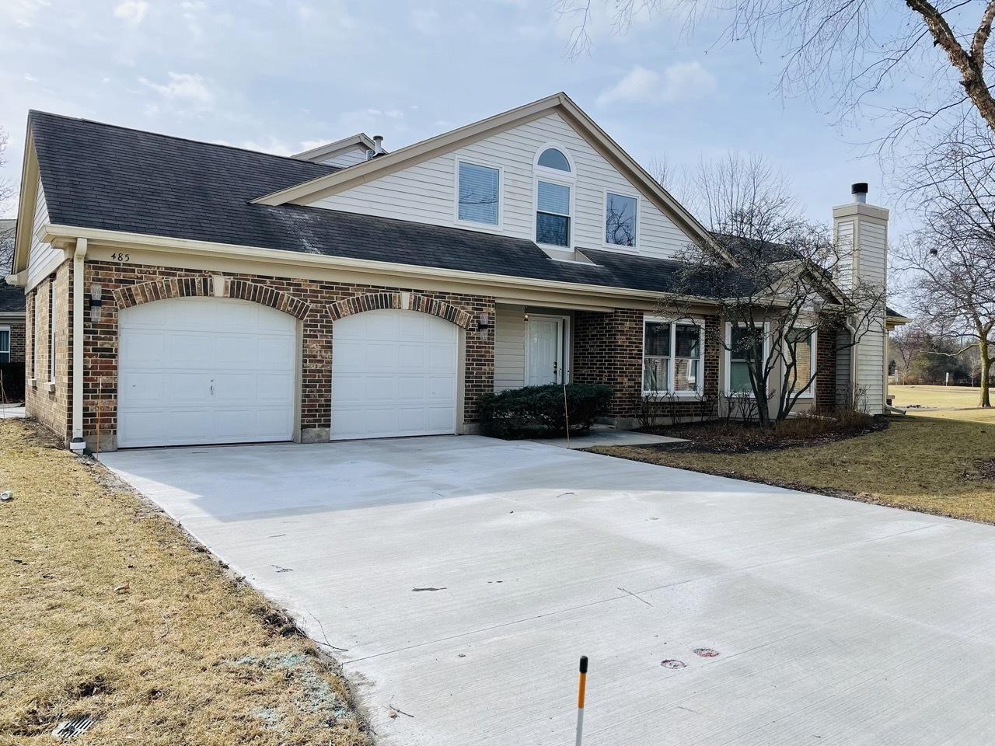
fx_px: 747
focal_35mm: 26
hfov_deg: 67.3
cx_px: 498
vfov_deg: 53.1
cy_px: 373
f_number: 1.6
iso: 32
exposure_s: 1/2564
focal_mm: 4.2
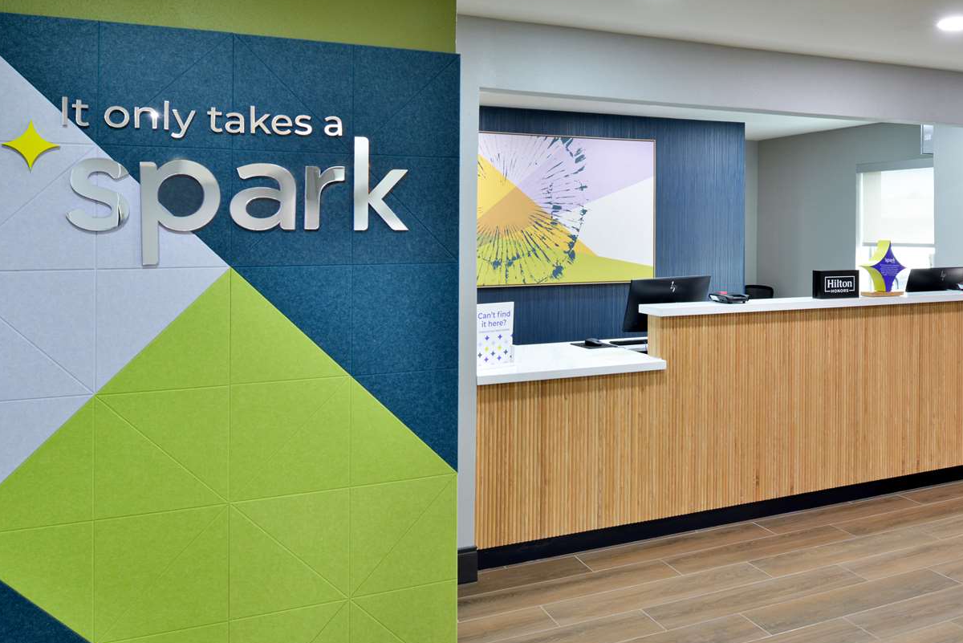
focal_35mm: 30
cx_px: 559
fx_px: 803
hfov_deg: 61.6
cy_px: 389
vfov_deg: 43.4
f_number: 13
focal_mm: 24
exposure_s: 1/3
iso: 640
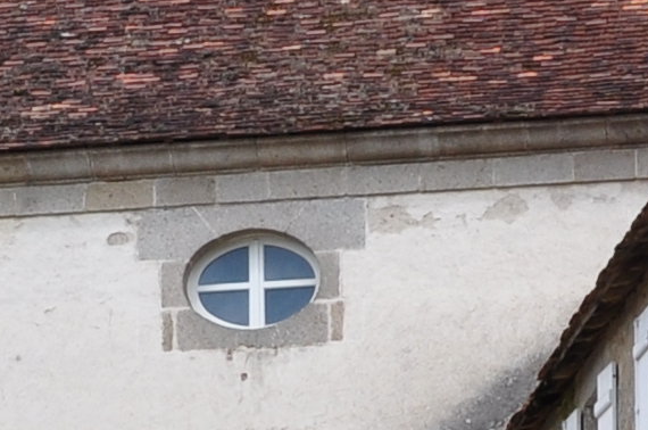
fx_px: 4870
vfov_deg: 4.9
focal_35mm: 271
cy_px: 1058
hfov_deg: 7.5
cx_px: -173
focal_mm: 24
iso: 200
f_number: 10
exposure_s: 1/250
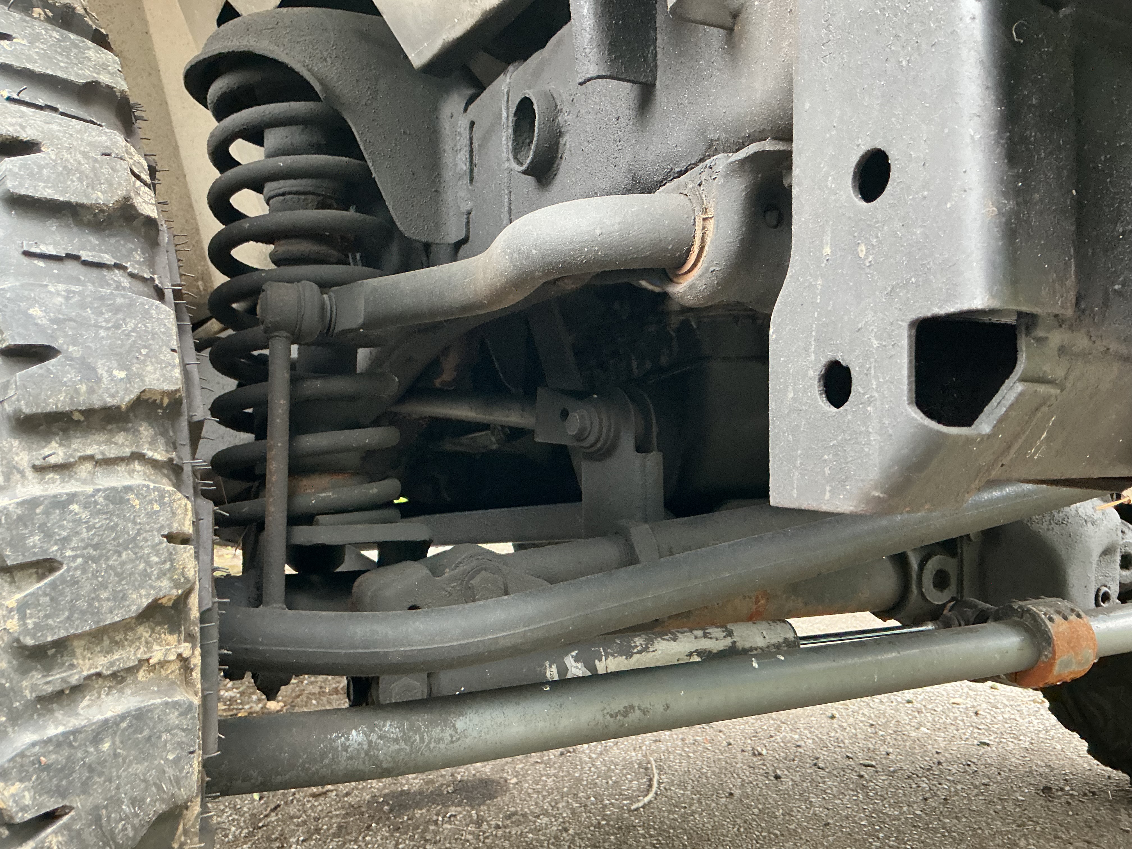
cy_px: 424
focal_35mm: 29
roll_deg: -0.1
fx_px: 948
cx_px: 566
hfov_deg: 61.7
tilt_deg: +1.8
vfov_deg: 48.2
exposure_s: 1/60
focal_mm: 3
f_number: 1.8
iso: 250
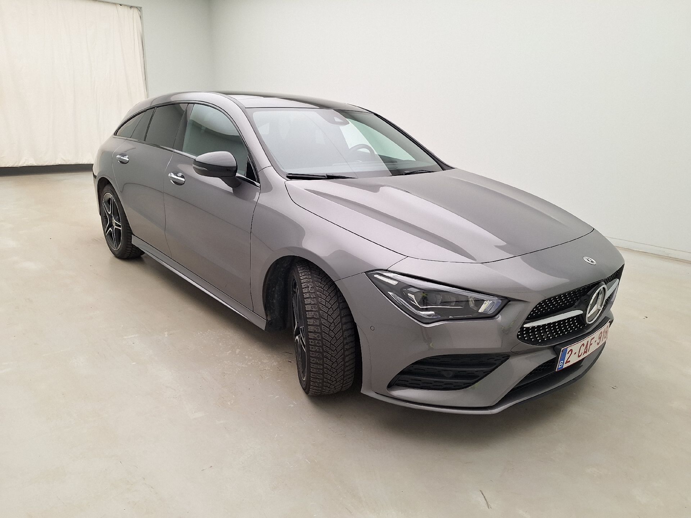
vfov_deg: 58.9
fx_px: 459
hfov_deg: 73.9
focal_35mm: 23
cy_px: 259
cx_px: 346
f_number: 1.8
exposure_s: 1/100
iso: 50
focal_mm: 5.54
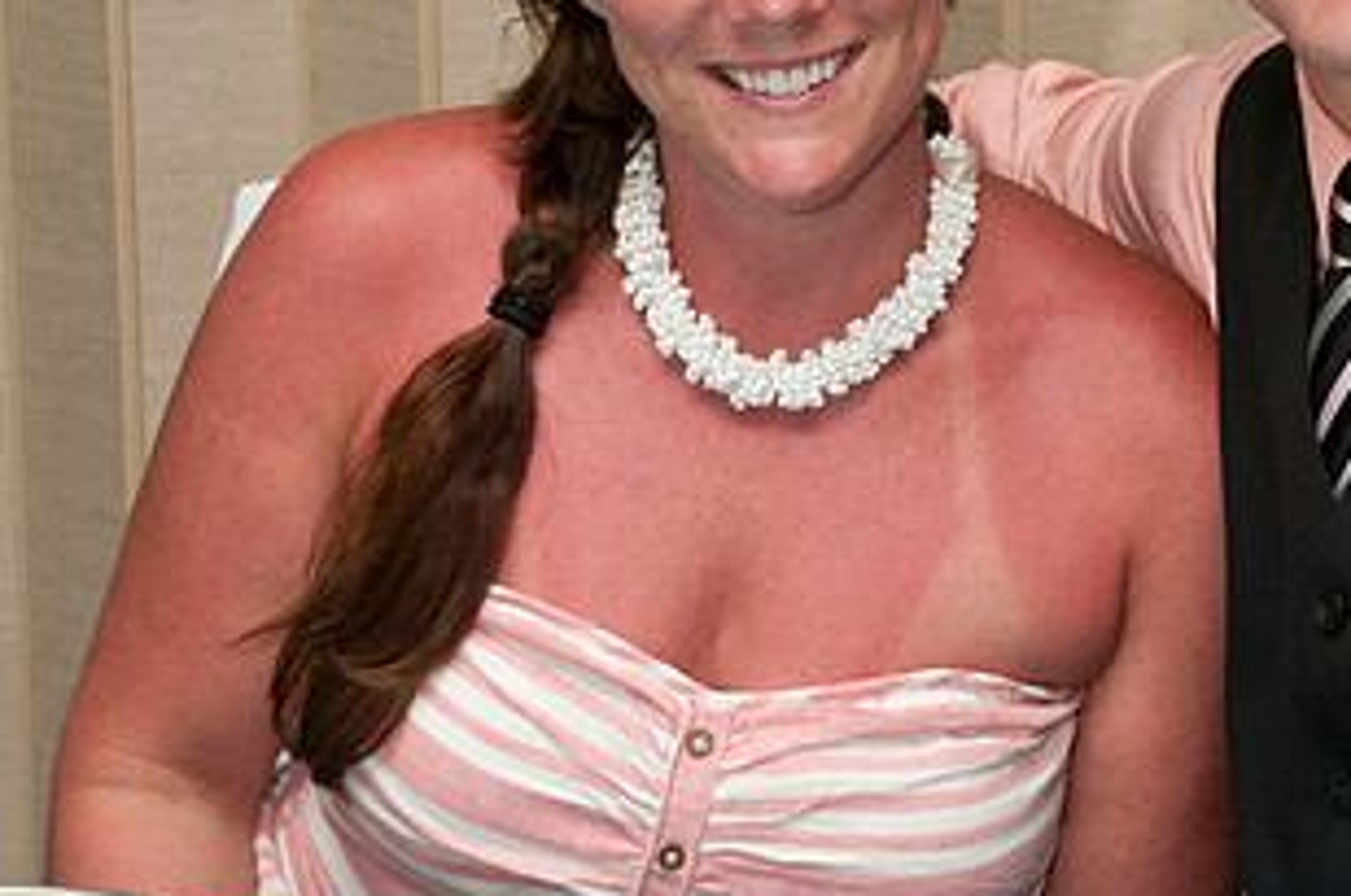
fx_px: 5283
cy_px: 107
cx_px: 1124
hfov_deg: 14.5
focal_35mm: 141
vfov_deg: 9.7
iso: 400
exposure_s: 1/160
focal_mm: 50
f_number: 5.6
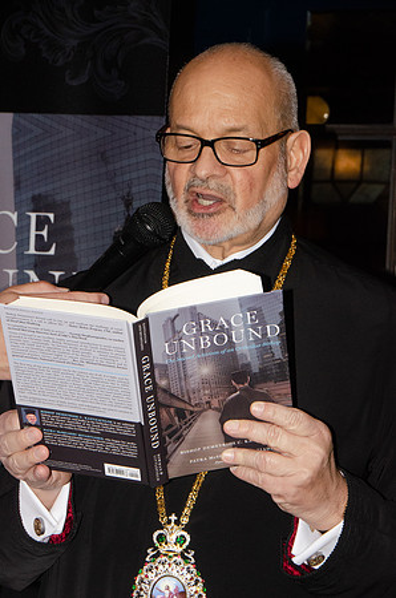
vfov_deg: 15.2
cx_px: 198
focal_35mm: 135
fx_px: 2238
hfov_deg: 10.1
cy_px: 299
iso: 2500
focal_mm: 90
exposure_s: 1/250
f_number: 16
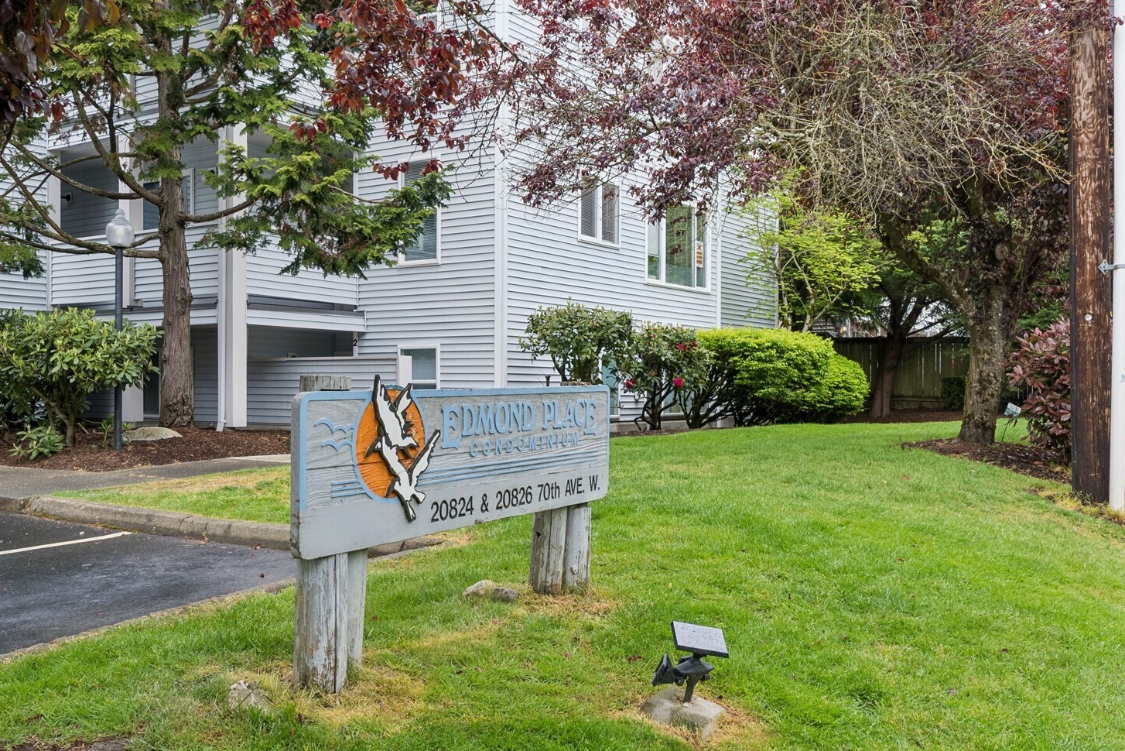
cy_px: 393
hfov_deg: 54.4
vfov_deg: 37.9
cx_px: 523
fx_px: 1094
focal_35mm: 35
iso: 250
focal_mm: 20
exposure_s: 1/20
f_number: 9
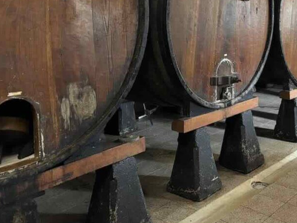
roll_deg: -0.3
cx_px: 210
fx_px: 378
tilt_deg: -4.5
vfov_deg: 32.1
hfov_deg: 42.1
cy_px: 49
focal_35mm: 44
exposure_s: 1/33
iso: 500
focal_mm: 5.96
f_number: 1.6
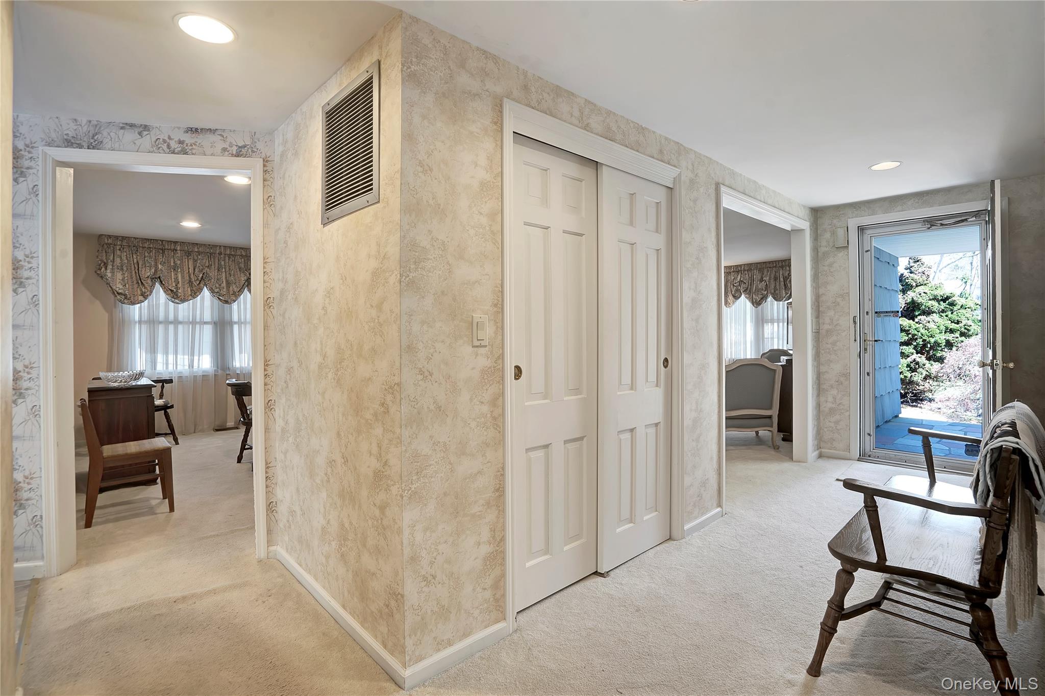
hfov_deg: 96.8
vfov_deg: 73.7
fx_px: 464
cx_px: 522
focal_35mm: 16
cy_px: 348
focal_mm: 16
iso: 100
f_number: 8
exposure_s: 1/6
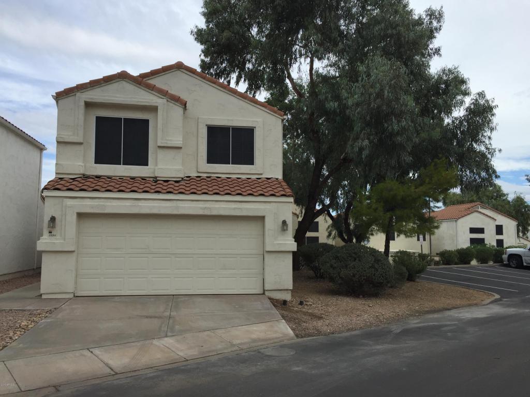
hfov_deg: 61.7
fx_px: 444
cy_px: 198
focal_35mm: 29
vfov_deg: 48.2
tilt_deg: +6.0
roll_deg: +0.2
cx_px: 265
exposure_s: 1/1647
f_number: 2.2
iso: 32
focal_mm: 4.15
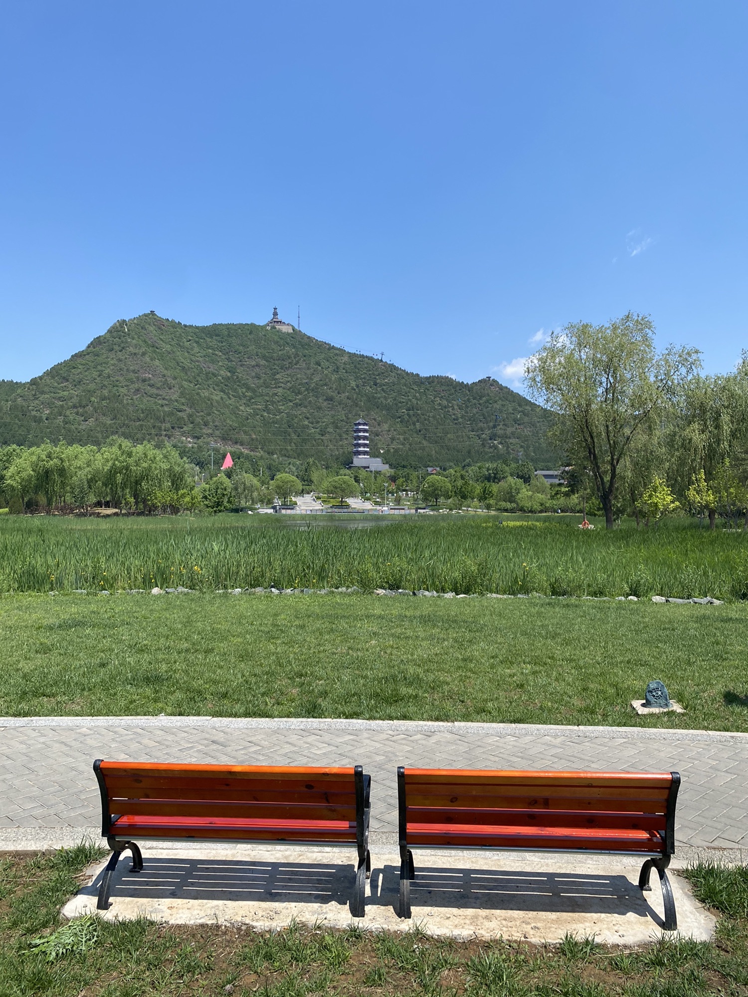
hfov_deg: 53.1
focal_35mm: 26
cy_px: 498
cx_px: 374
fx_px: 749
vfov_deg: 67.3
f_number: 1.8
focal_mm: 4.25
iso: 32
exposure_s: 1/2890
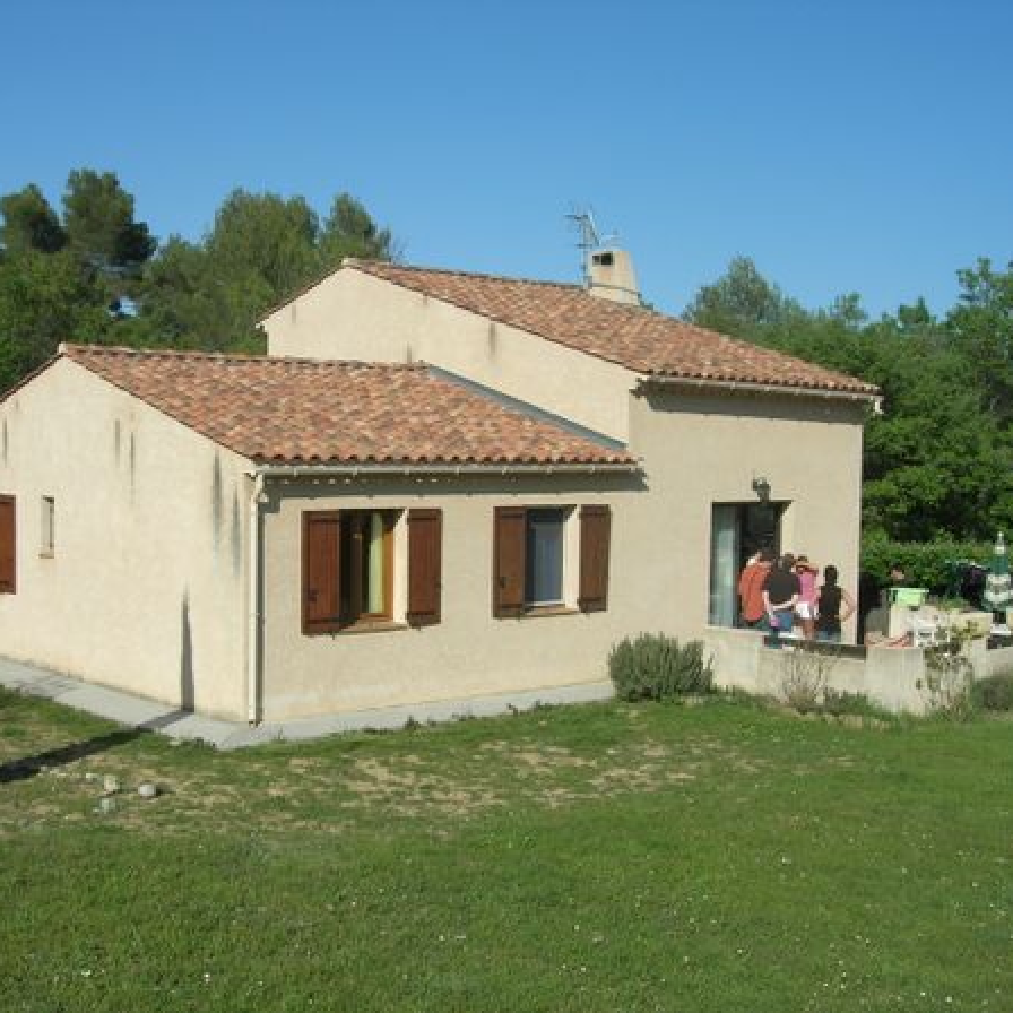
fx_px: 1490
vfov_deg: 37.6
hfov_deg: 37.4
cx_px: 421
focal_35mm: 45
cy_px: 506
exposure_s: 1/762
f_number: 4.8
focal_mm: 7.8
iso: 64
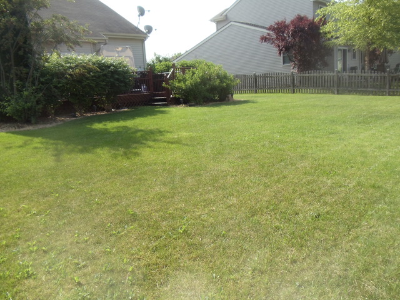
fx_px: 508
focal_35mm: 44
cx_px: 200
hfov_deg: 42.9
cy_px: 150
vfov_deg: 32.9
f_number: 3.5
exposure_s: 1/320
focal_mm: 6
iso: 80
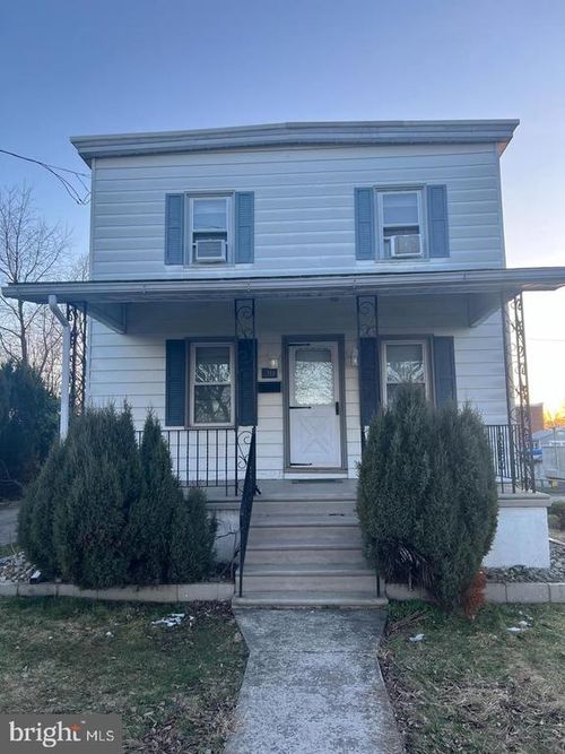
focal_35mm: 26
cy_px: 377
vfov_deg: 67.3
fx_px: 566
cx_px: 282
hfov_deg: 53.0
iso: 40
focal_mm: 5.7
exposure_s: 1/174
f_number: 1.5
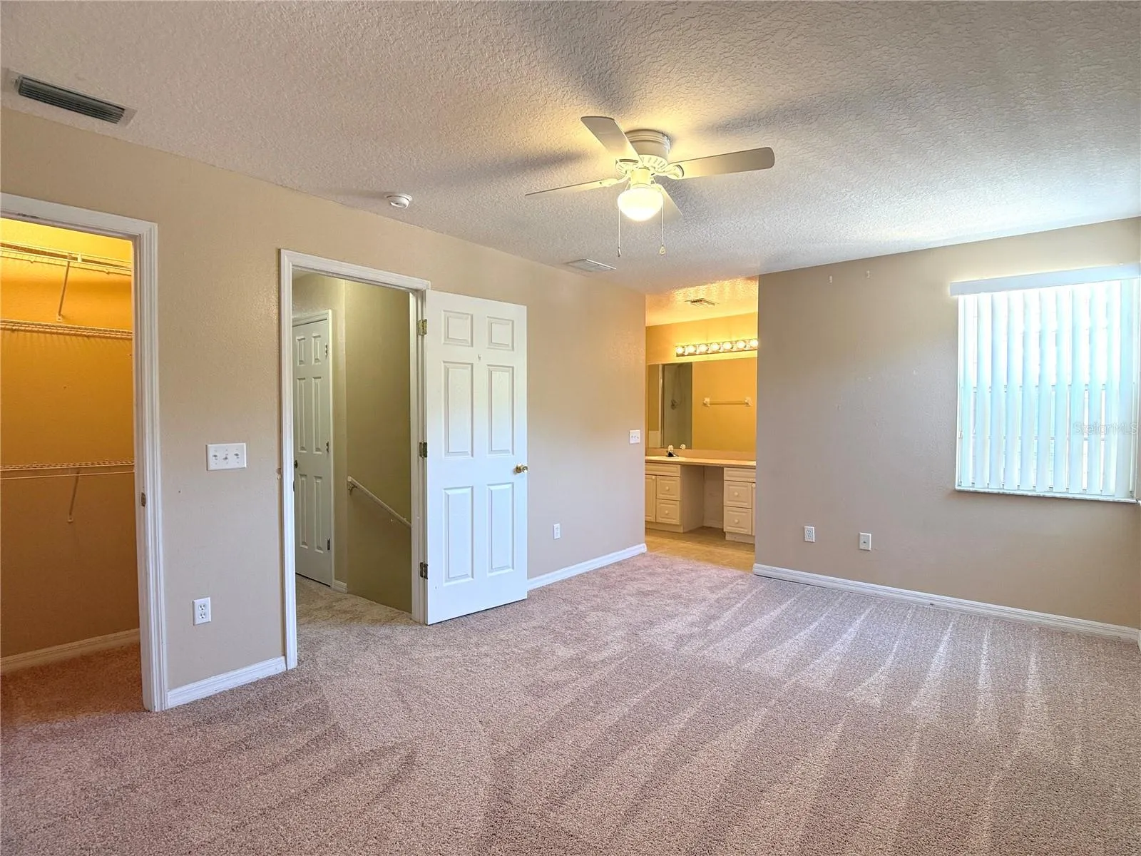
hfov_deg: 71.6
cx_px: 570
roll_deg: -0.3
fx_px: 791
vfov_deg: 56.8
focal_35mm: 24
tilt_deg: -1.2
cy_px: 428
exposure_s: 1/120
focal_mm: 6.76
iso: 250
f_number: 1.78
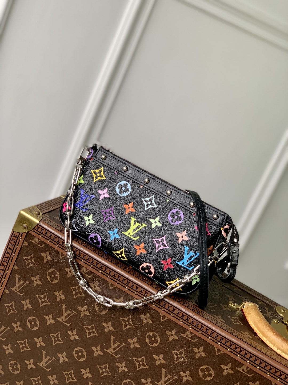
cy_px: 192
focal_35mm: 52
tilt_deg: -16.5
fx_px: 577
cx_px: 144
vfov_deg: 36.8
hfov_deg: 28.0
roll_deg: -24.3
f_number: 2.4
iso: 40
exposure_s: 1/122
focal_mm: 6
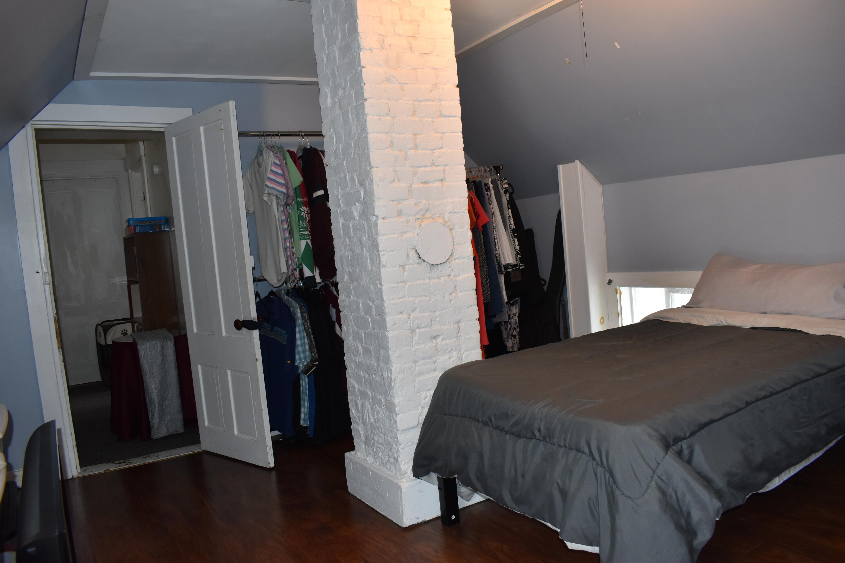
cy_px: 282
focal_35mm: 27
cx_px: 422
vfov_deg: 47.9
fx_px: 634
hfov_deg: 67.4
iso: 800
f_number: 5
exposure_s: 1/100
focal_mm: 18
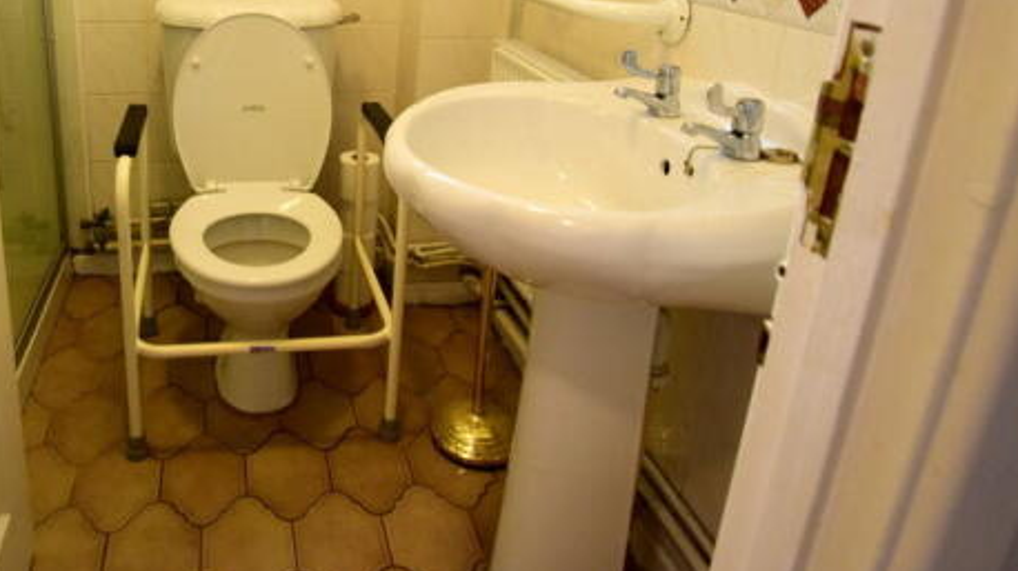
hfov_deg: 67.6
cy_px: 110
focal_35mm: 27
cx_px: 323
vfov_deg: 40.9
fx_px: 728
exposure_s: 1/60
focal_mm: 12
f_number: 4
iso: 1600
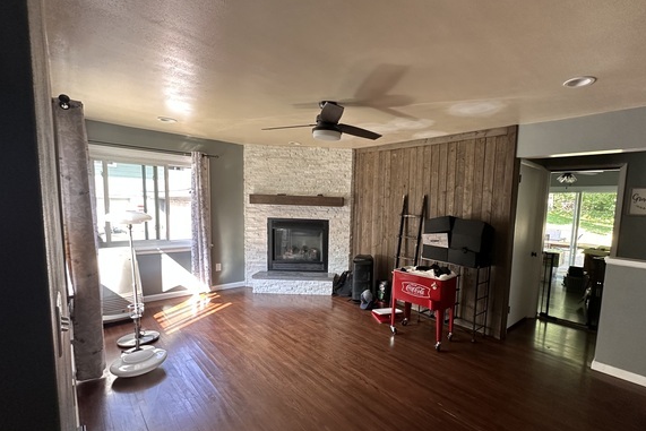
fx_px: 305
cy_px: 236
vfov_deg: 70.3
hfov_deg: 92.4
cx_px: 376
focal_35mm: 17
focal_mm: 2.22
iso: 250
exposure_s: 1/99
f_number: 2.2
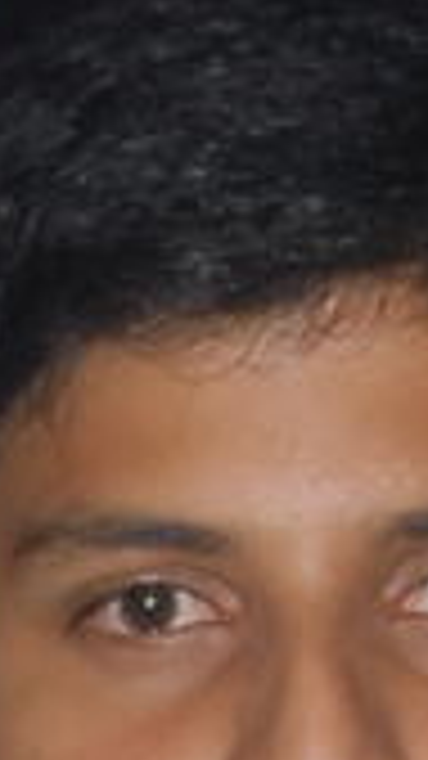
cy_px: 1578
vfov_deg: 2.9
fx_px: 15018
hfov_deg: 1.6
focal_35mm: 744
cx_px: -1284
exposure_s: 1/125
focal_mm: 50
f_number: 9
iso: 500
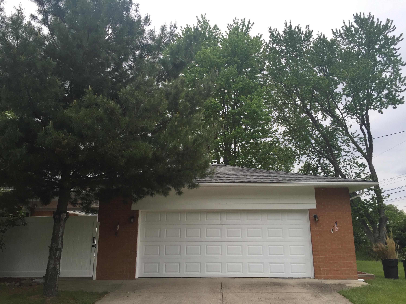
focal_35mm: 29
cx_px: 203
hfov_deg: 61.7
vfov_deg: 48.2
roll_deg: -0.5
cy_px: 152
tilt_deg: +14.3
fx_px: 340
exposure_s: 1/719
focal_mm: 4.15
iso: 32
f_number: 2.2
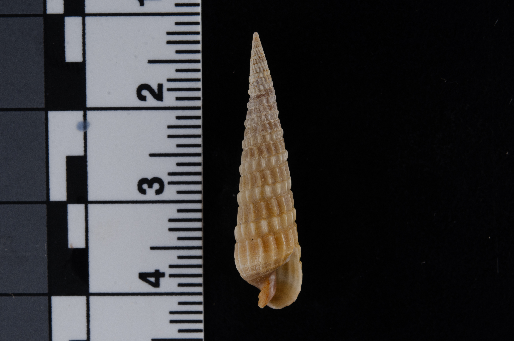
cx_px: 257
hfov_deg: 22.7
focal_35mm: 90
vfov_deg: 15.1
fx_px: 1282
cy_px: 170
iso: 200
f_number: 18
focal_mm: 60
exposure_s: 1/200
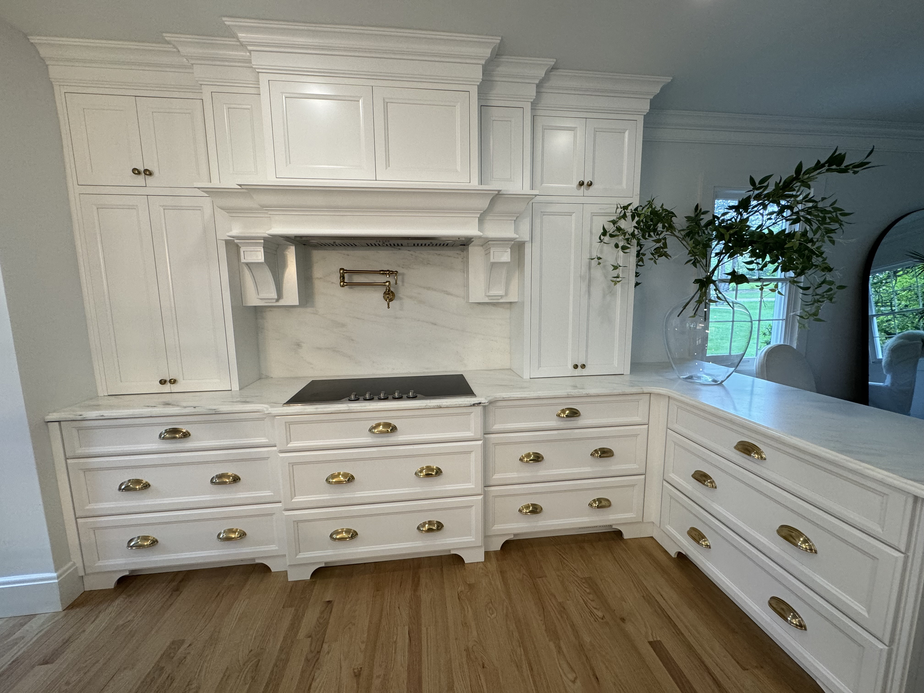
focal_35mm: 14
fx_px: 374
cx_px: 462
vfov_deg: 85.7
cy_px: 346
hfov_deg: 102.1
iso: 200
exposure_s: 1/120
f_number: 2.2
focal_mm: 2.2
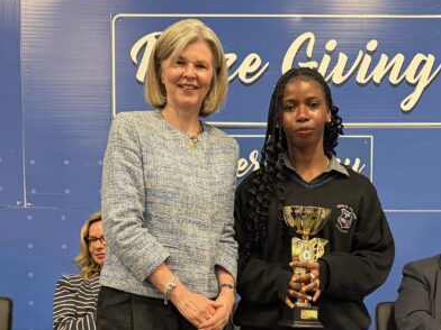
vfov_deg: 20.8
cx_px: 269
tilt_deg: -6.1
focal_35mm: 68
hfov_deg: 28.5
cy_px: 346
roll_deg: +0.5
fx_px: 866
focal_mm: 5.96
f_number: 1.6
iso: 250
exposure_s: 1/50
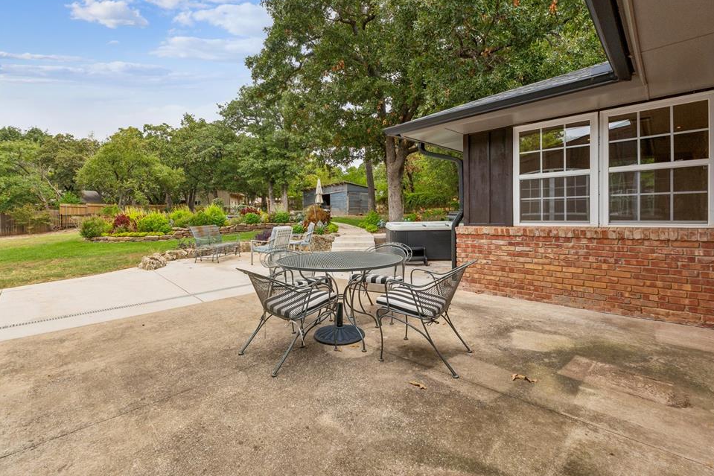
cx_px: 356
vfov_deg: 73.7
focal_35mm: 16
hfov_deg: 96.7
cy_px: 223
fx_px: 317
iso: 200
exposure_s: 1/320
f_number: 8
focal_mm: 10
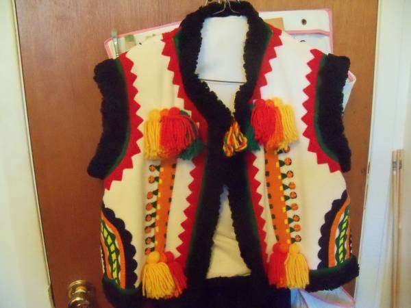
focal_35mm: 35
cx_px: 206
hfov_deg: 52.6
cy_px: 154
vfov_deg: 40.7
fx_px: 416
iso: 1600
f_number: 3.5
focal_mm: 6.2
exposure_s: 1/40
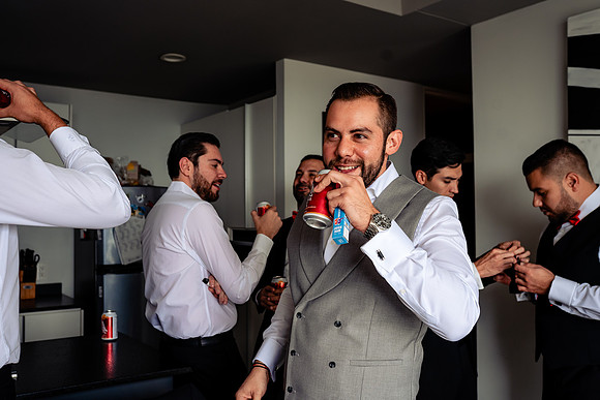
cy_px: 200
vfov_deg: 37.9
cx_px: 300
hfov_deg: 54.4
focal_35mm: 35
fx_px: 583
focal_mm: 35
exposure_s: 1/250
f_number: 4
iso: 500
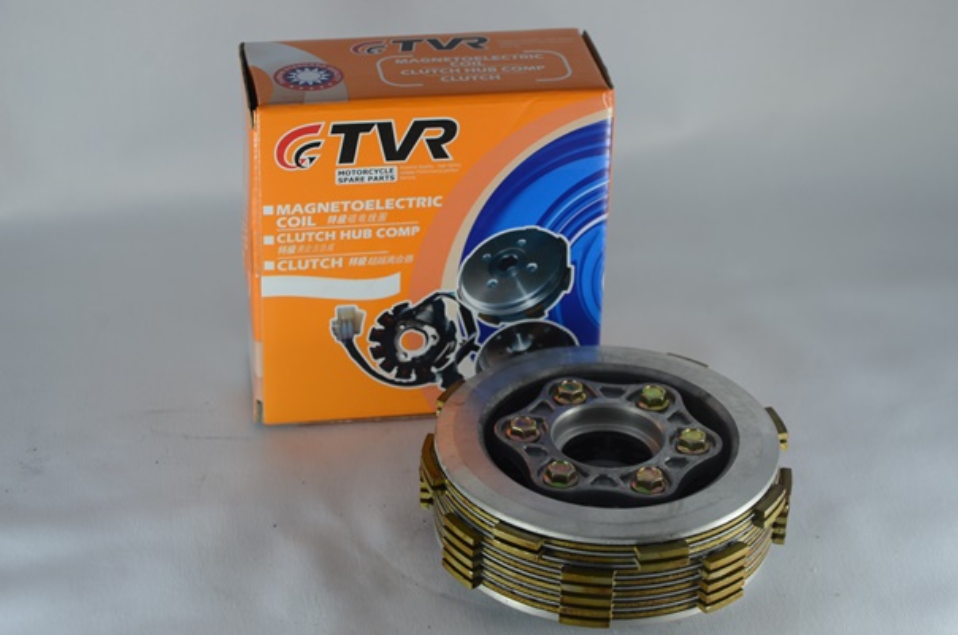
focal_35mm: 87
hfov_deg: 23.4
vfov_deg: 15.6
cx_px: 479
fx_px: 2310
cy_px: 318
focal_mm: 58
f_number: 8
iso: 100
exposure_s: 1/80
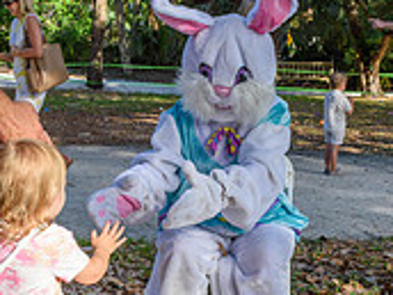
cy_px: 247
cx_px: 133
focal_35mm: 68
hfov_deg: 28.4
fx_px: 772
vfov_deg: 21.3
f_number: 8
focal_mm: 18
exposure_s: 1/250
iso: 200
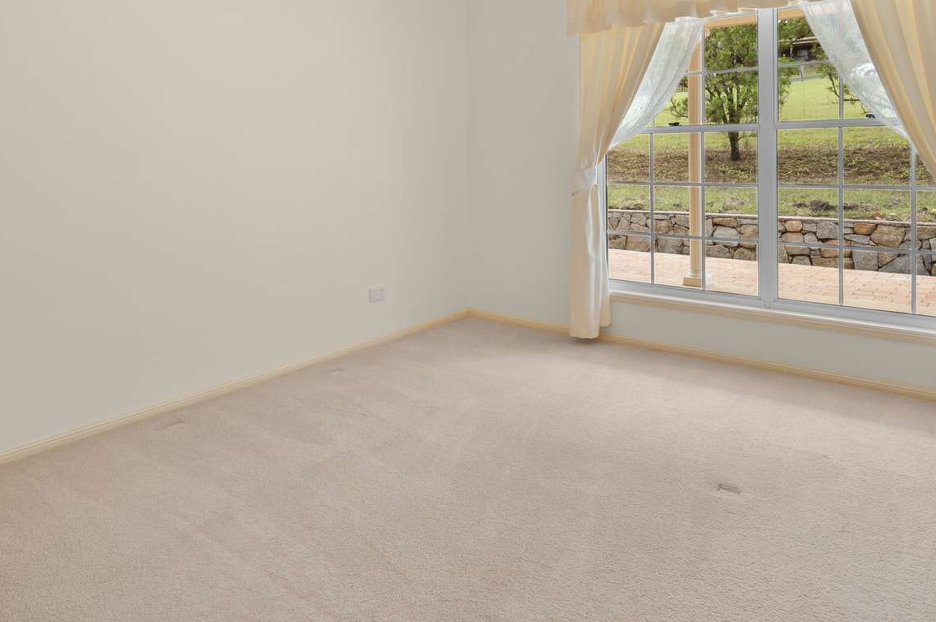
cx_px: 431
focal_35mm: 26
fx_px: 671
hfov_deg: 69.7
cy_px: 147
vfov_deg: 47.7
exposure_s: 1/10
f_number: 9
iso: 125
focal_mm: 15.5
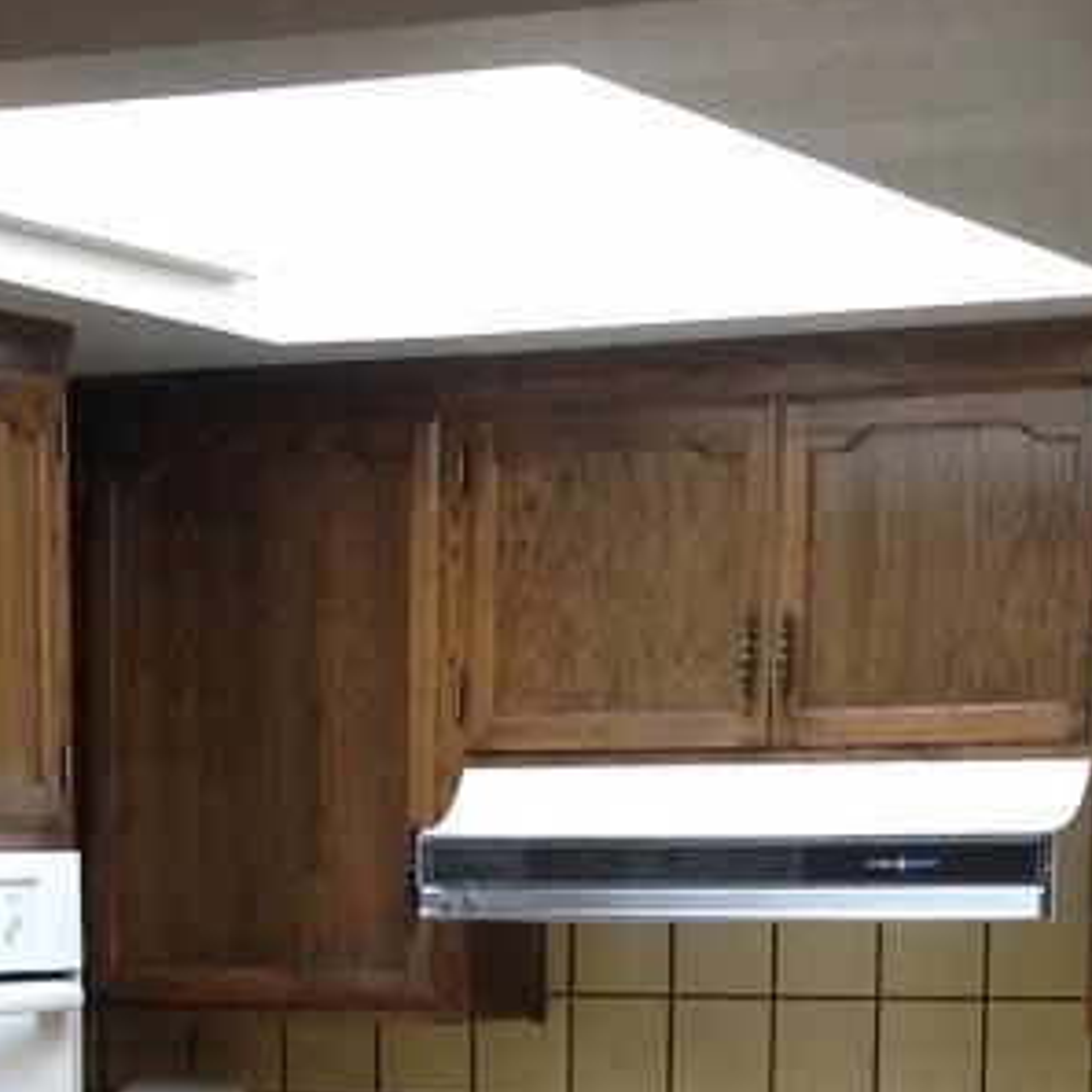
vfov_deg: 12.4
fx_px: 4818
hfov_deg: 12.9
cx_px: 346
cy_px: 1585
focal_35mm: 135
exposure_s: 1/40
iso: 80
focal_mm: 4.28
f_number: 2.4
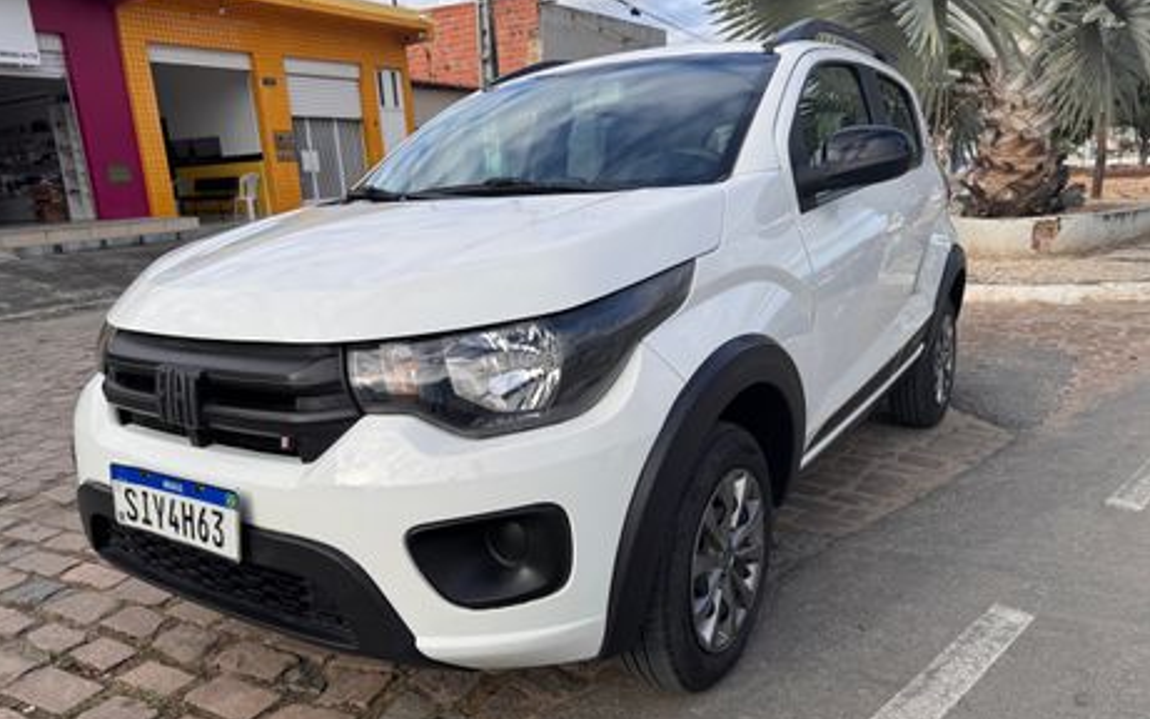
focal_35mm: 26
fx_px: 815
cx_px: 566
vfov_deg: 47.4
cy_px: 414
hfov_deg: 70.4
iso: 80
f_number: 1.78
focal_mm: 6.76
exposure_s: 1/2174
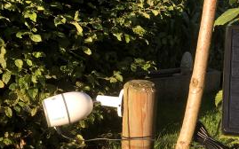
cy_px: 101
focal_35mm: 48
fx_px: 313
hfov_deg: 40.7
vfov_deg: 26.7
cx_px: 177
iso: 25
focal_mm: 4.15
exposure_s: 1/569
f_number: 2.2
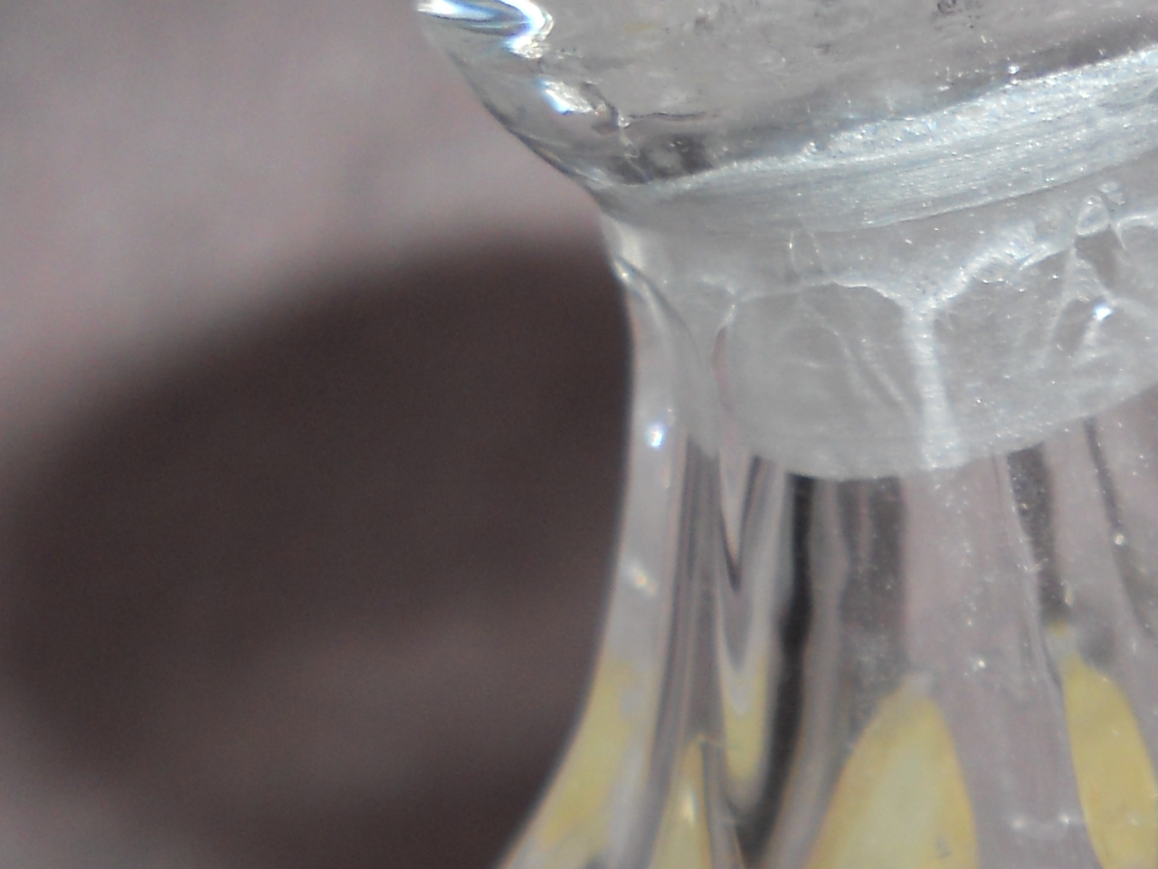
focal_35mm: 100
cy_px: 1075
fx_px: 3345
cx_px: 777
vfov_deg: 14.3
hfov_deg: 19.6
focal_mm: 5.8
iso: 80
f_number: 8.8
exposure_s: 1/25
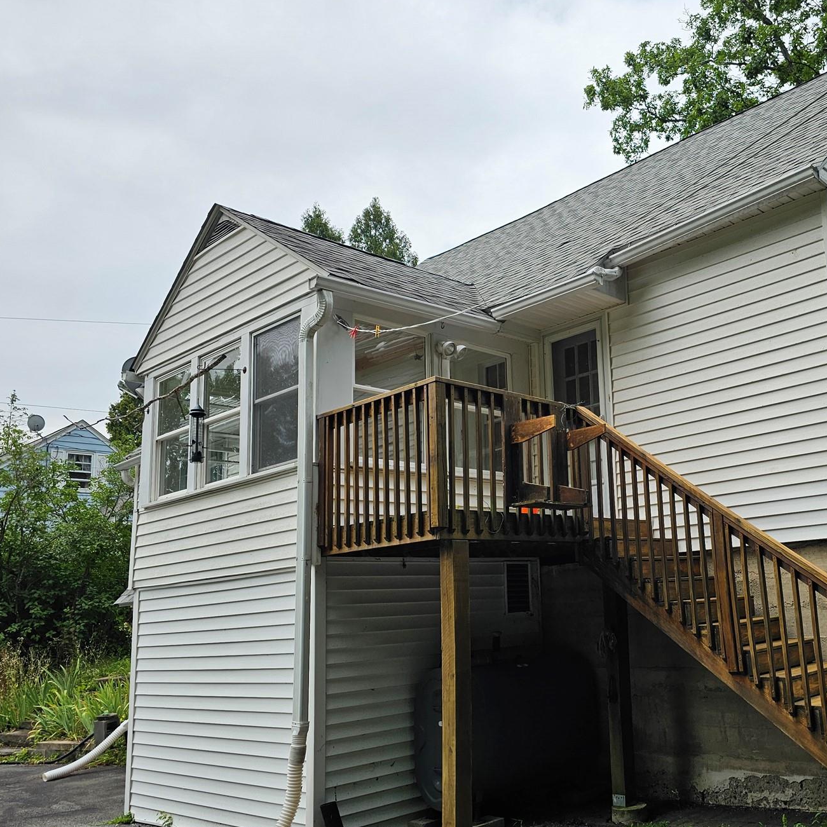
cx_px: 627
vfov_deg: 51.0
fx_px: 865
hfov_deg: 49.0
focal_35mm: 32
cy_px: 460
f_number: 1.7
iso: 32
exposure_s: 1/2000
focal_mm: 6.3
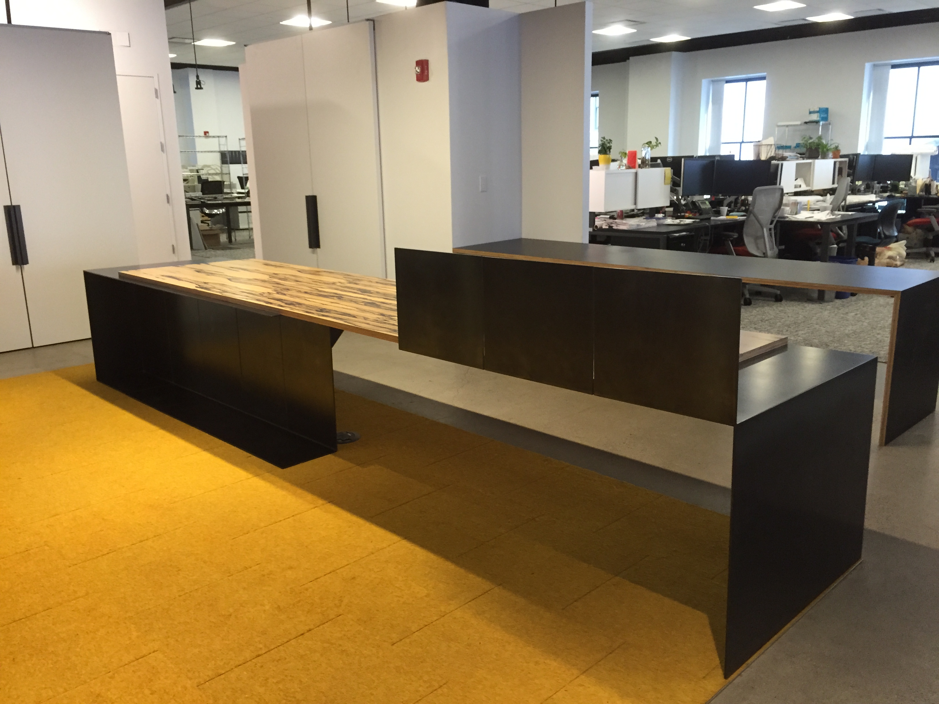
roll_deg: +0.9
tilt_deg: -13.3
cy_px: 352
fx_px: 787
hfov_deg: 61.7
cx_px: 470
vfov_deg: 48.2
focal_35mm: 29
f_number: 2.2
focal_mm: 4.15
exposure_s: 1/30
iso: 200
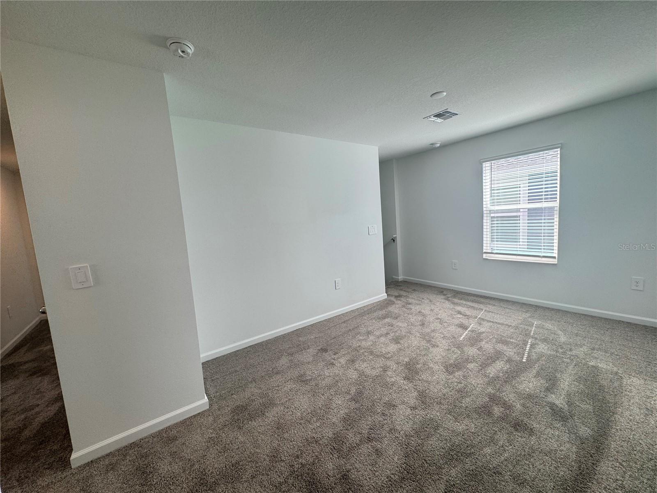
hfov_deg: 102.1
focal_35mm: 14
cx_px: 328
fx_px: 266
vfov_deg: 85.7
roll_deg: +3.1
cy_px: 246
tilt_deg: -7.0
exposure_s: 1/120
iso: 100
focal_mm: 2.22
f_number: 2.2
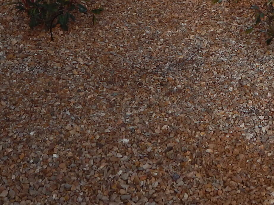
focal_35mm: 75
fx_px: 594
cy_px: -106
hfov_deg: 26.0
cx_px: 146
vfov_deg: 17.6
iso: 125
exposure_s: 1/500
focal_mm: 4
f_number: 3
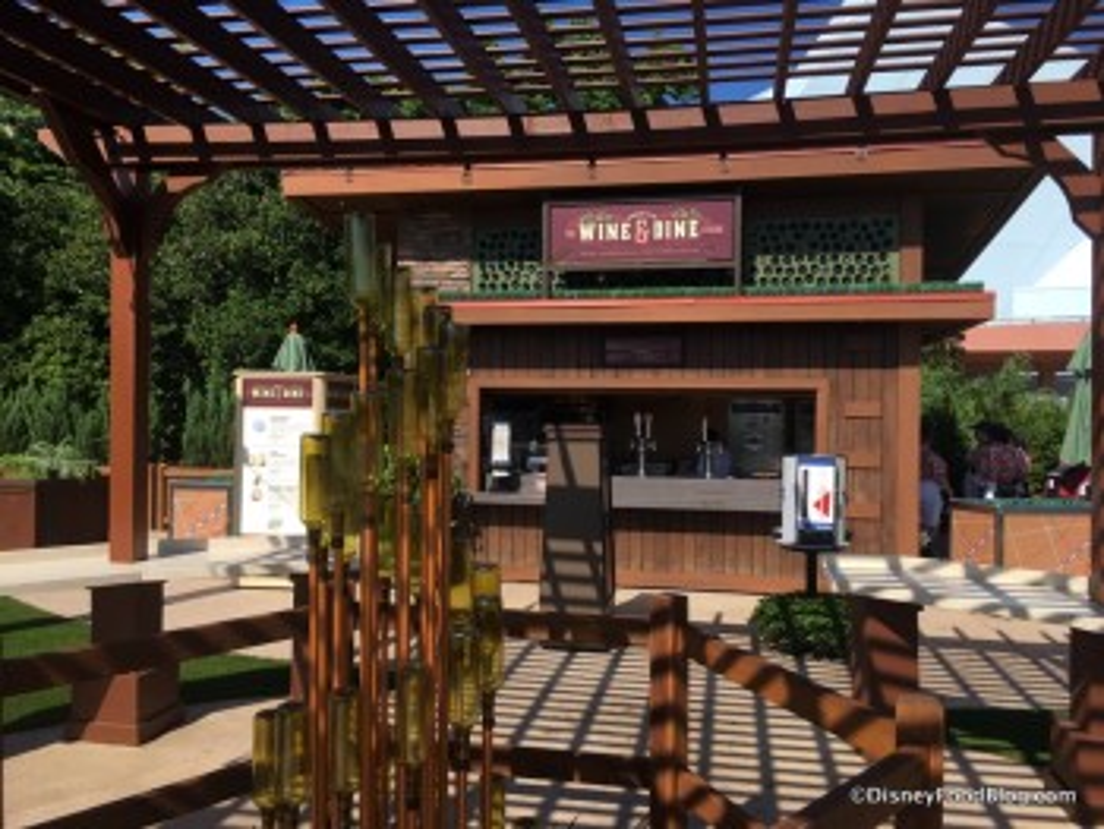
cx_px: 552
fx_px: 926
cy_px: 414
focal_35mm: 29
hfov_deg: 61.6
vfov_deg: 48.3
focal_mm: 4.15
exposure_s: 1/1261
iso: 25
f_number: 2.2
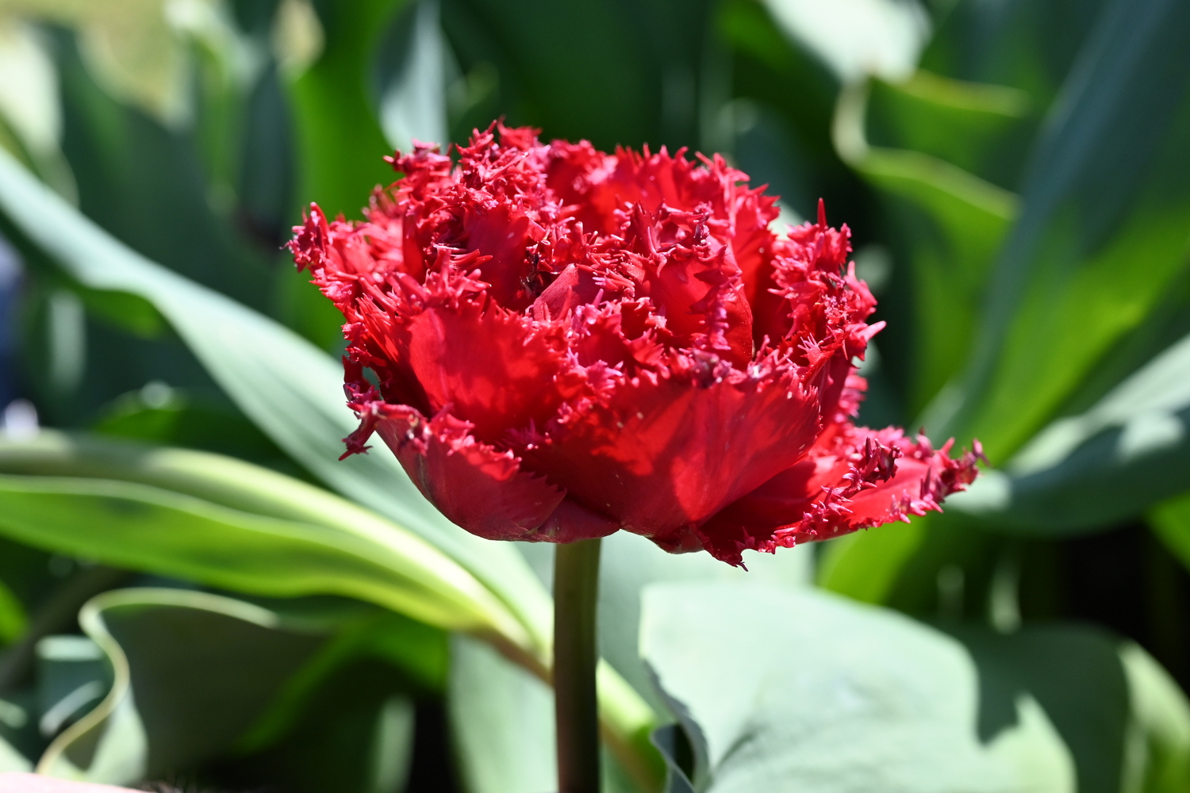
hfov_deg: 39.6
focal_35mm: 50
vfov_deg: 27.0
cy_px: 396
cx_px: 595
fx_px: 1653
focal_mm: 50
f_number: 6.3
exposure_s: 1/1600
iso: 640
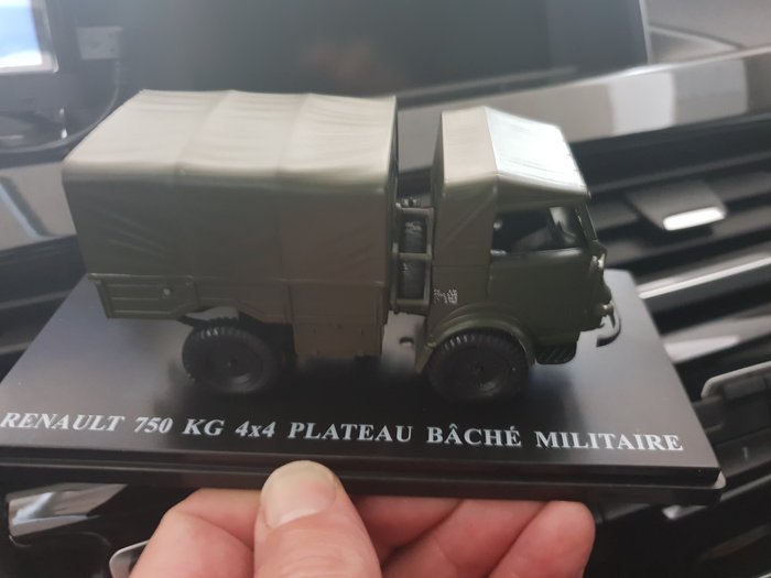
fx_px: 579
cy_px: 289
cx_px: 386
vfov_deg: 53.1
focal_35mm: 26
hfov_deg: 67.3
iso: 320
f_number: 1.5
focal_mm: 4.3
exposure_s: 1/10
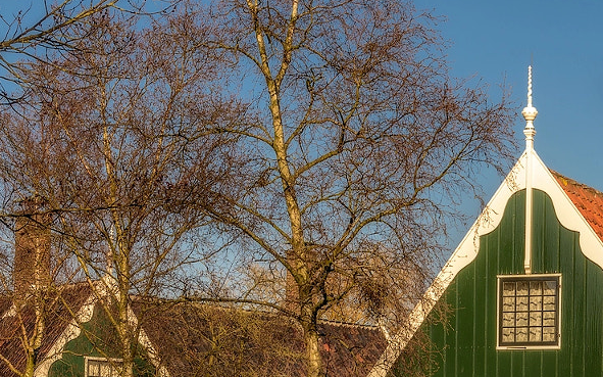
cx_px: 579
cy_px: 443
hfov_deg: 17.6
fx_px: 1906
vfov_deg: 11.1
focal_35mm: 116
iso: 100
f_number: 11
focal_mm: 42
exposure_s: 1/125
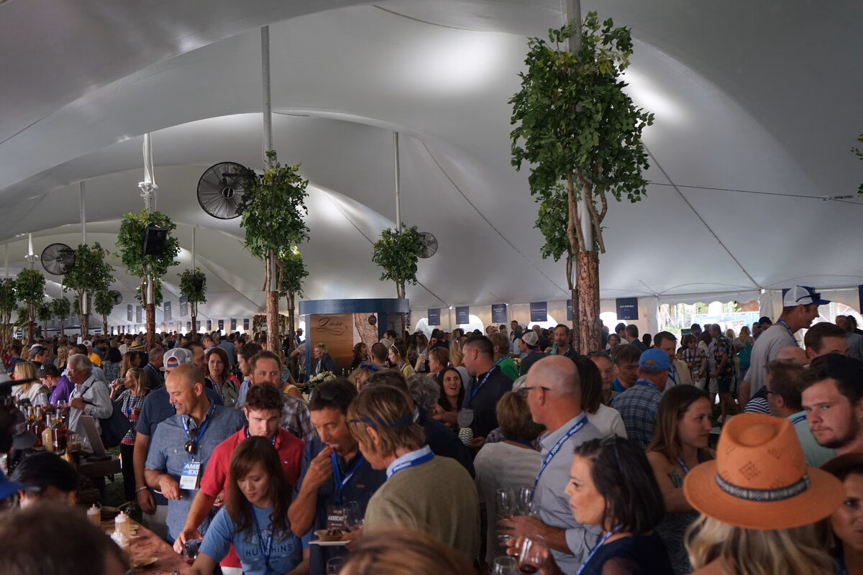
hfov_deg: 57.2
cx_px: 432
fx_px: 791
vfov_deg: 40.0
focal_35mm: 33
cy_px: 288
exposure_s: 1/160
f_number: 4
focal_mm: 33
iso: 1000
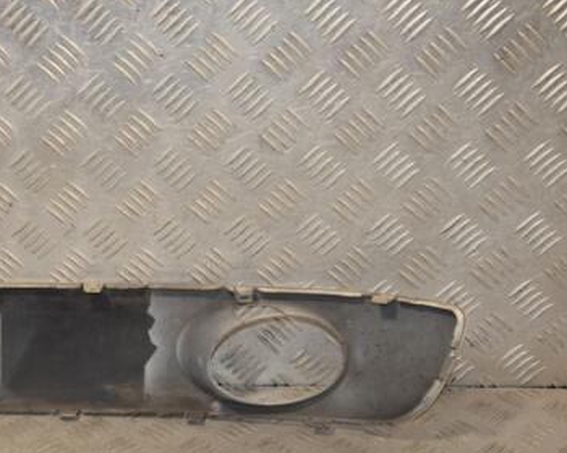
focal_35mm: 82
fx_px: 1376
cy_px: 293
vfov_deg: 18.7
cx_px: 109
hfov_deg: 22.9
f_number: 6.3
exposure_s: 1/200
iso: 800
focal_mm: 34
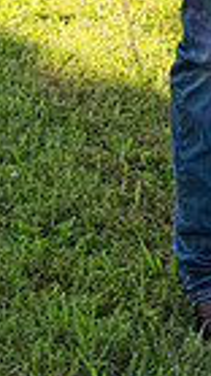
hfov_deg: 6.0
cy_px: -335
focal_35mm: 197
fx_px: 1963
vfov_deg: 10.2
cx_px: 365
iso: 400
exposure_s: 1/320
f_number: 5.6
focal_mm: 45
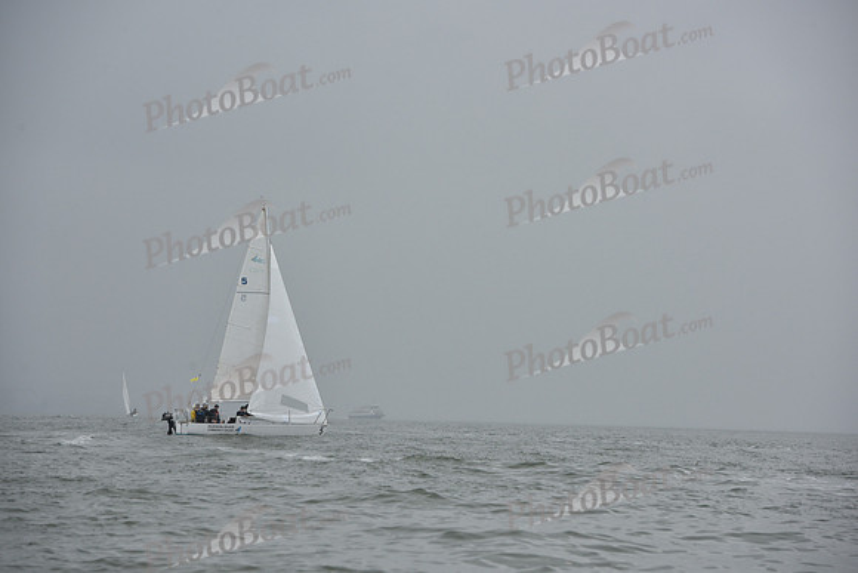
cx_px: 429
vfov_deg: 7.9
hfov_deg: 11.7
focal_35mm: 175
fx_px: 4172
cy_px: 286
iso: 400
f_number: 8
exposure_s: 1/800
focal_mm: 175
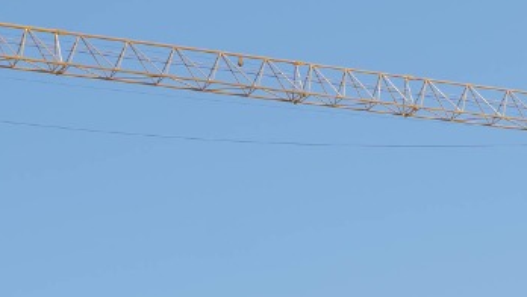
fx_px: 2264
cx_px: 869
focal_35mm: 162
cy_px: 526
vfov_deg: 7.3
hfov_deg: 12.4
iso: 100
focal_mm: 28
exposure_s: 1/400
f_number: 5
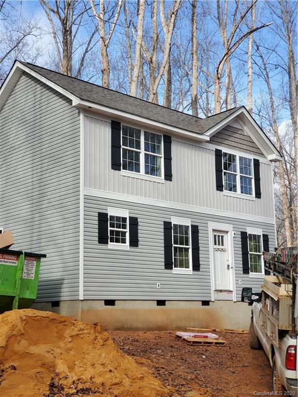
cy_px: 198
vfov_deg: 36.8
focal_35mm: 52
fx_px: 597
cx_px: 149
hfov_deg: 28.0
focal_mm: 6
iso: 50
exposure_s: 1/361
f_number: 2.4
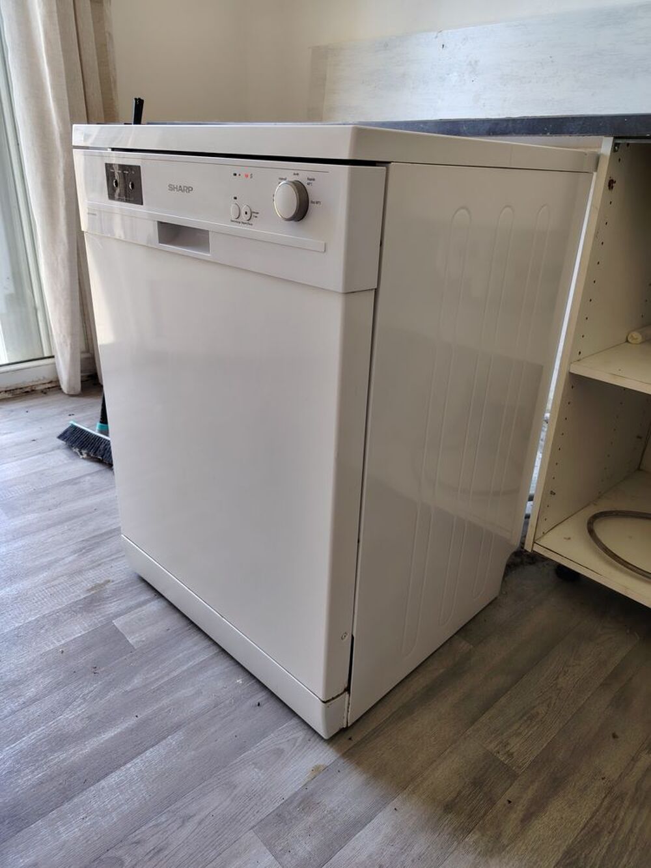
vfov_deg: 71.6
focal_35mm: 24
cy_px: 434
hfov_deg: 56.8
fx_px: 602
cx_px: 326
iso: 253
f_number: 1.75
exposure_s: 1/50
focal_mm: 5.25
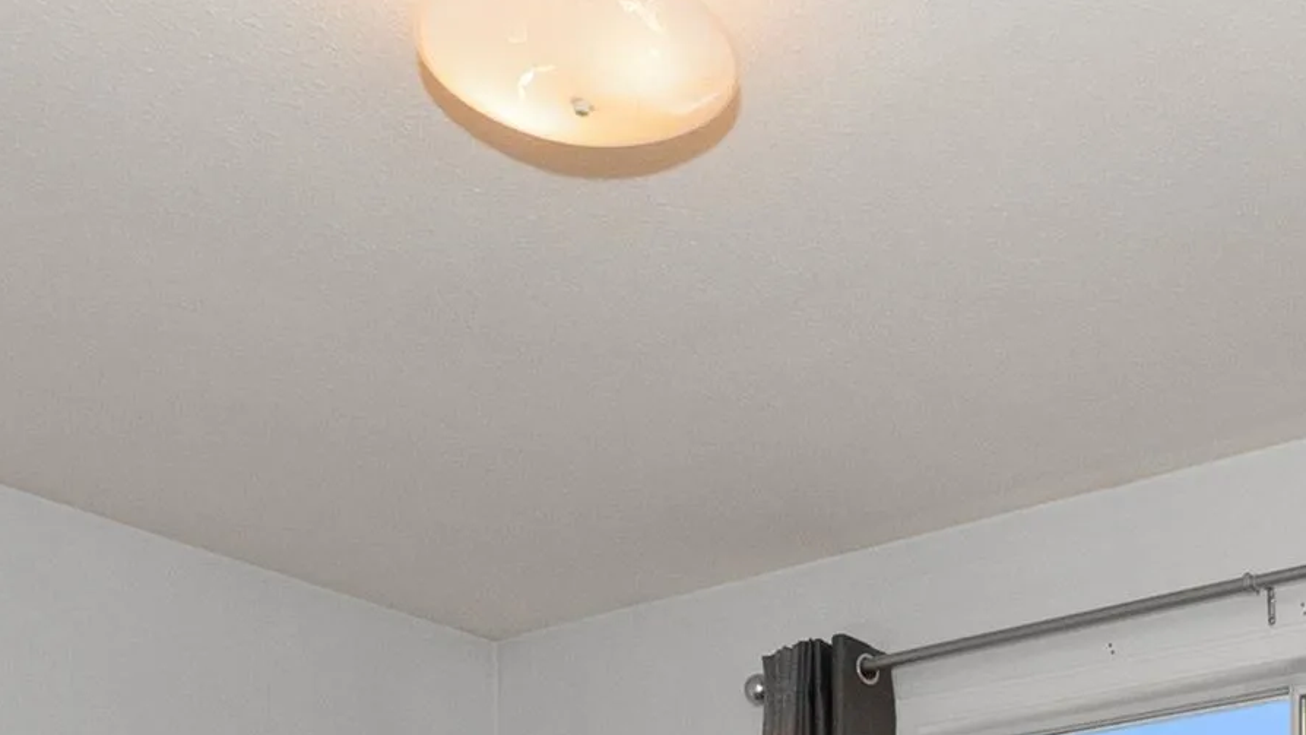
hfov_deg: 37.4
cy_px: 1280
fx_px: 1870
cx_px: 996
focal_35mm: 54
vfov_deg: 18.1
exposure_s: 1/50
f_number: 9
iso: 250
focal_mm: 10
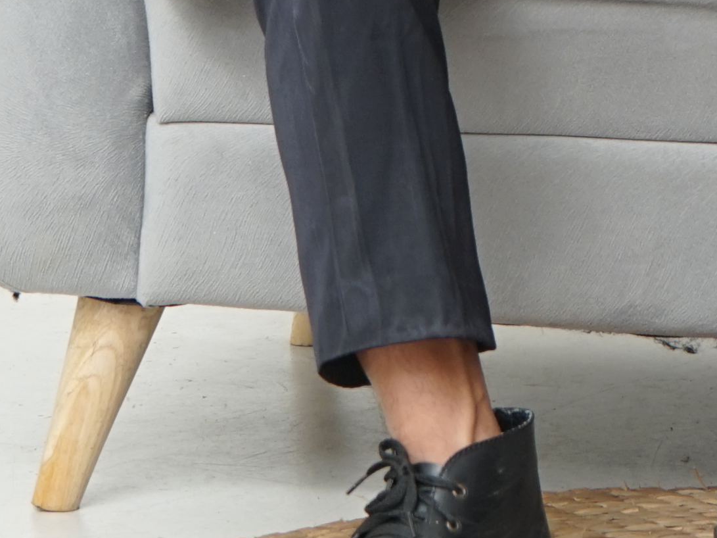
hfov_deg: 9.6
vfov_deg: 7.2
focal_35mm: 201
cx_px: 998
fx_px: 4163
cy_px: -376
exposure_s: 1/125
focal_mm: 38
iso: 320
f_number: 5.6
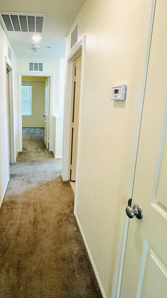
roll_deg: -0.4
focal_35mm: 21
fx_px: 165
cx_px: 50
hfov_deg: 52.0
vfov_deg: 83.4
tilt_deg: -9.3
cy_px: 130
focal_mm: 2.22
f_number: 2.2
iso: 125
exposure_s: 1/120
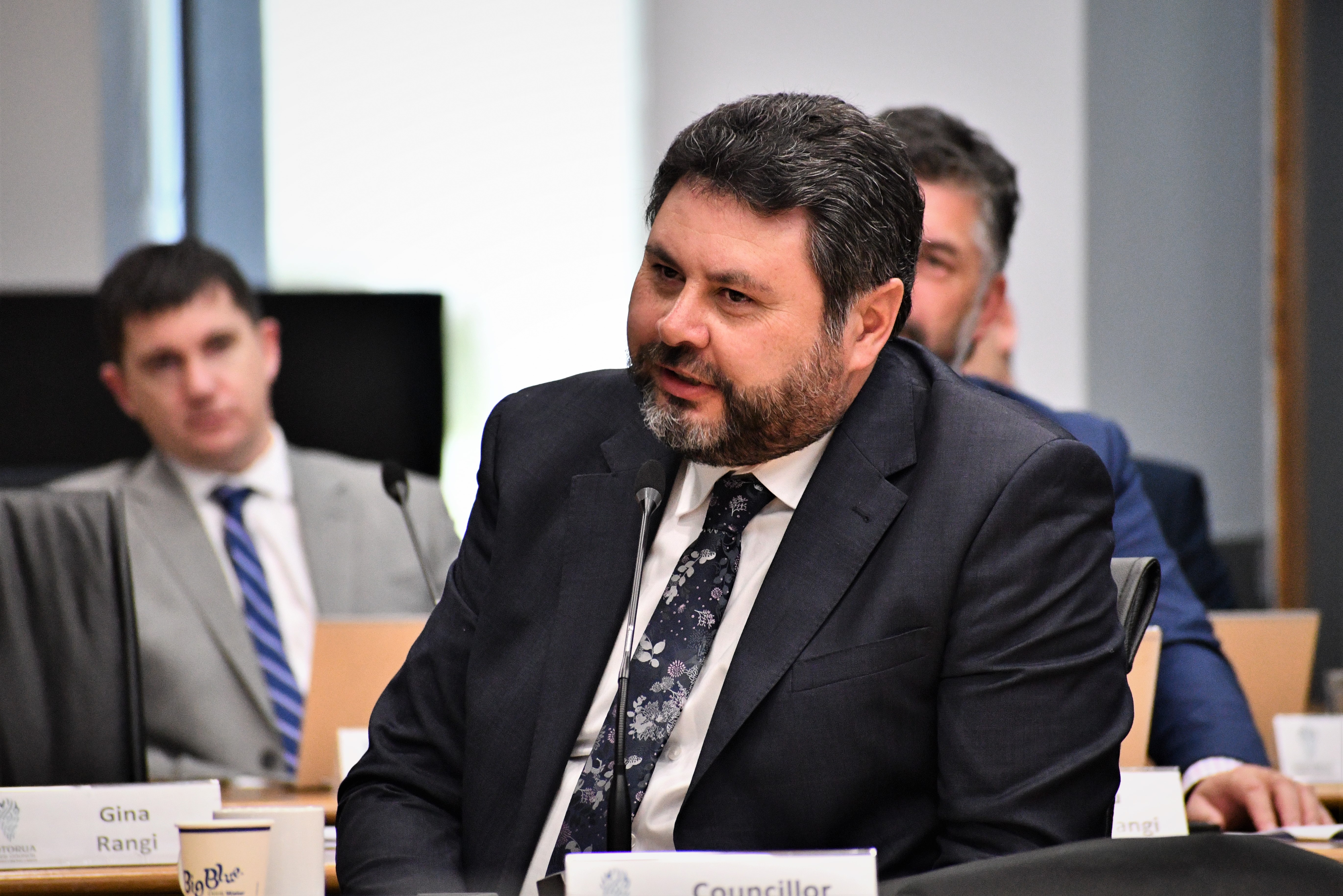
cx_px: 672
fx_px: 12311
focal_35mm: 330
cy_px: 448
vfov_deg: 4.2
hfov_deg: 6.2
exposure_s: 1/125
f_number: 5.6
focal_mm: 220
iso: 3200
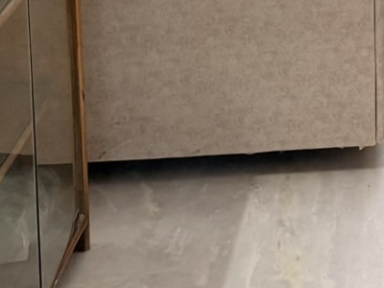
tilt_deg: -6.8
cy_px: -394
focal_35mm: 133
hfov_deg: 14.2
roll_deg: +2.2
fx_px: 1475
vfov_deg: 9.9
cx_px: 514
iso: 125
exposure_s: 1/50
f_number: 1.6
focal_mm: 5.96
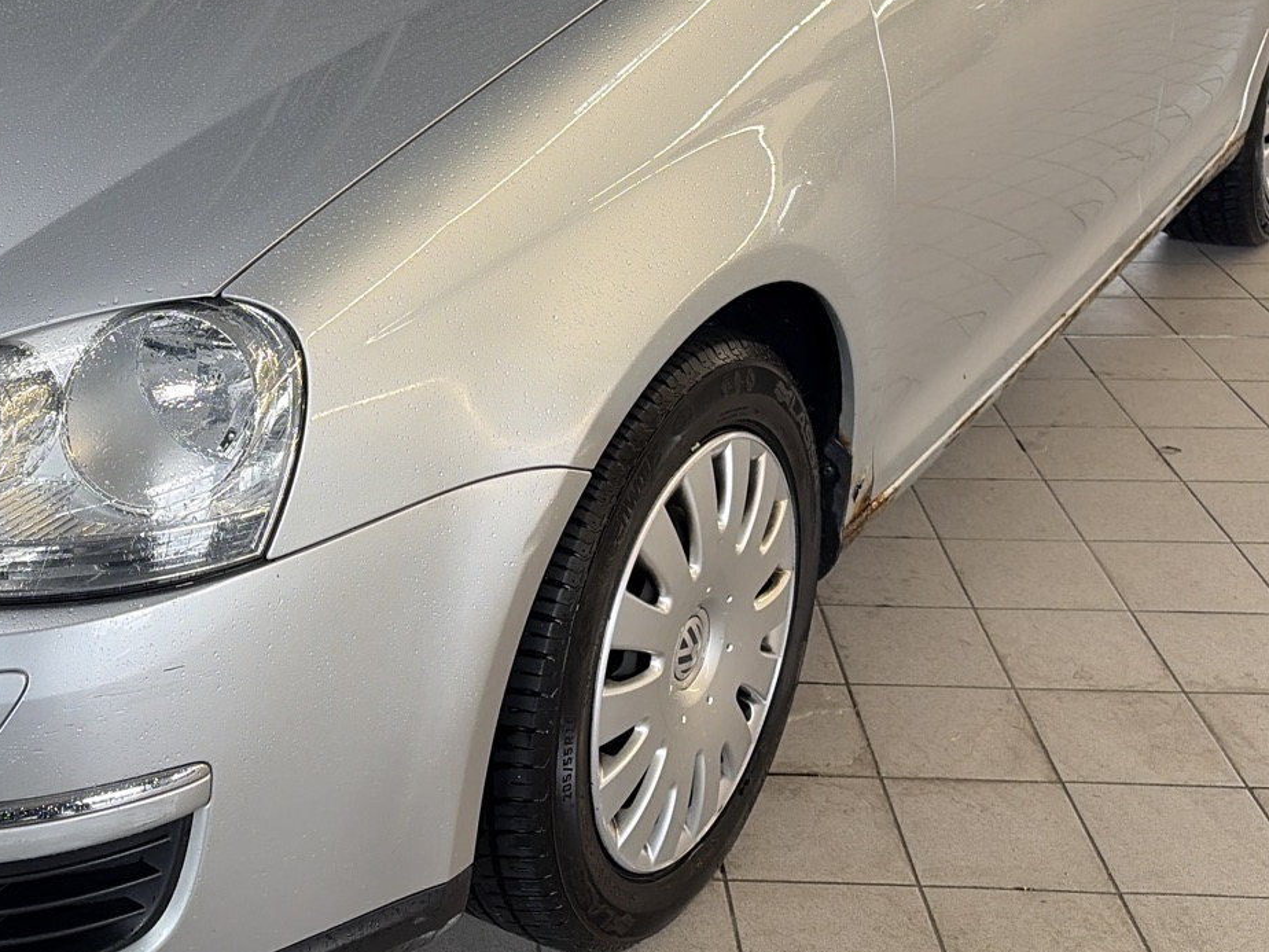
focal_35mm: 54
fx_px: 1980
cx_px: 260
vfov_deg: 26.7
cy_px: 258
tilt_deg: -17.4
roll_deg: +2.0
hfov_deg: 34.5
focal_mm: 5.96
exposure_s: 1/100
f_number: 1.6
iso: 100
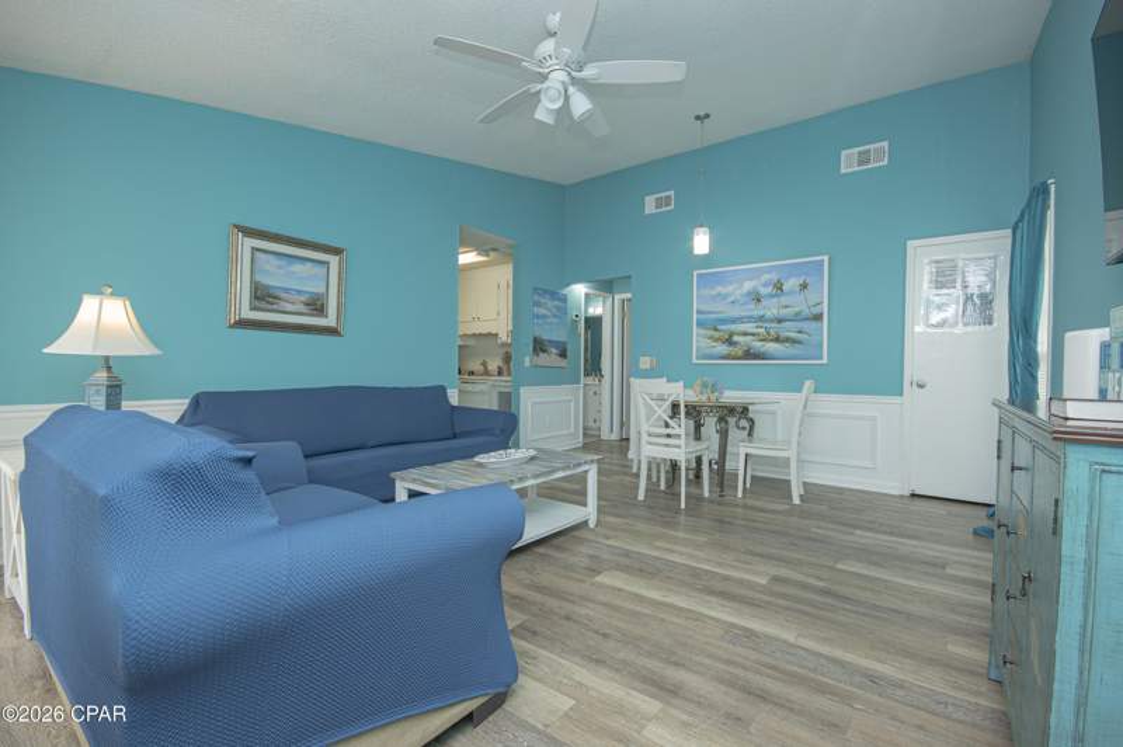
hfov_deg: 100.4
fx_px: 468
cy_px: 374
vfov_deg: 77.2
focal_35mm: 15
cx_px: 562
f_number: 8
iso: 400
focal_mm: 10
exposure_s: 1/25
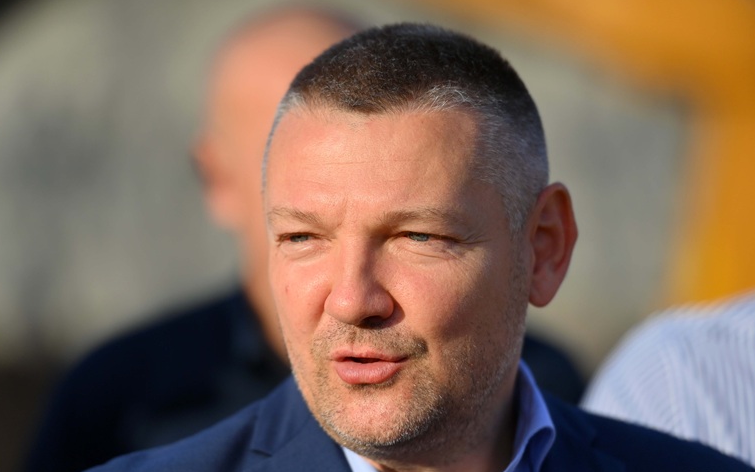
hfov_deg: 9.7
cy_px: 260
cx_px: 370
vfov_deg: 6.1
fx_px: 4445
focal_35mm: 216
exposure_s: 1/4000
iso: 250
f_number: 2.8
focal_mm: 200
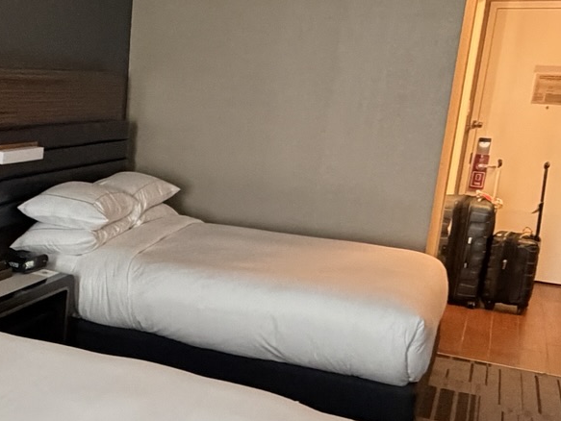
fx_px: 778
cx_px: 63
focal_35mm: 48
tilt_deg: -13.6
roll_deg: +0.2
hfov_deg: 37.2
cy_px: 267
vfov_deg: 30.2
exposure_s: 1/60
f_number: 2.2
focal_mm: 2.22
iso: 640
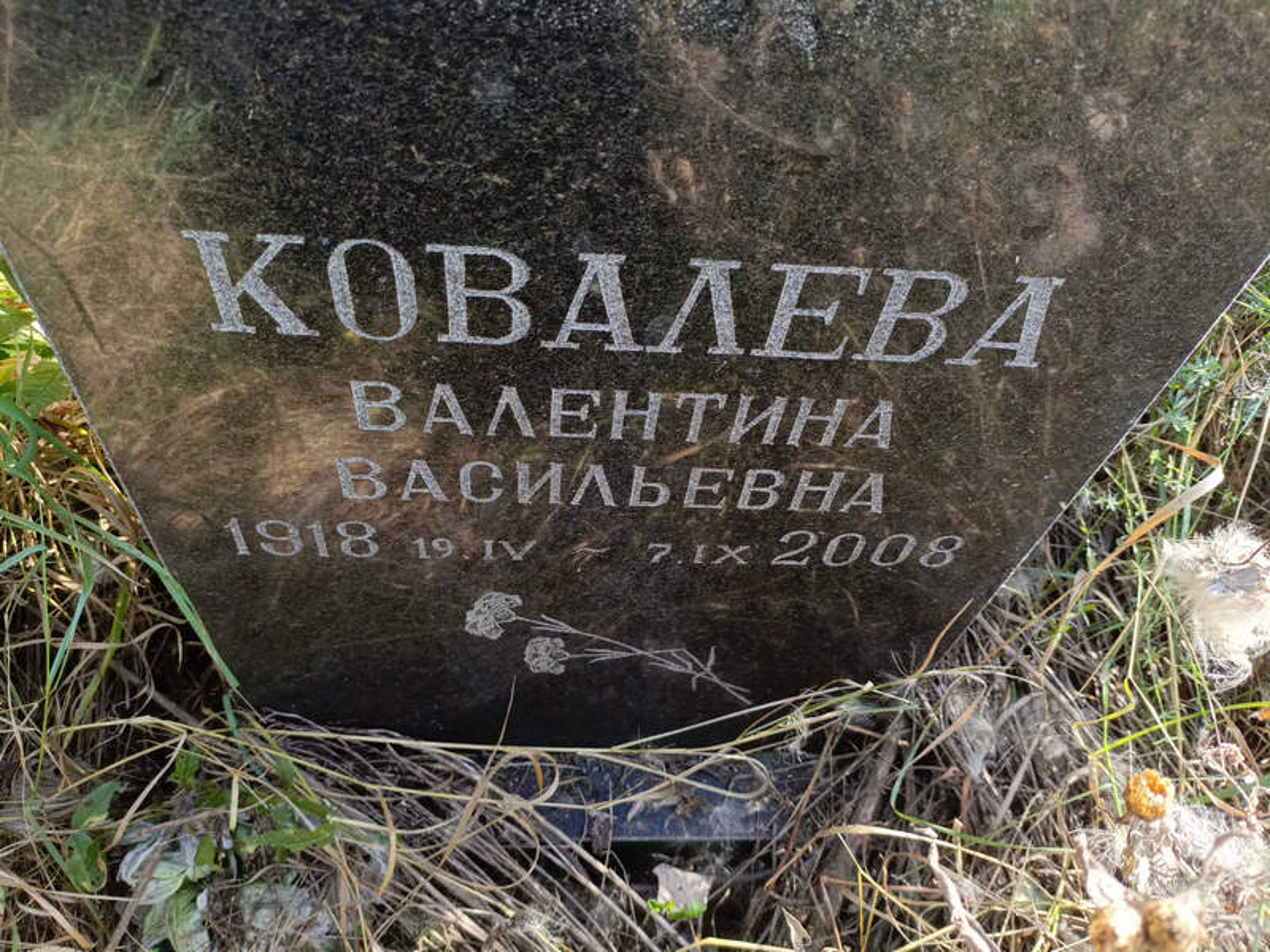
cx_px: 635
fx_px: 917
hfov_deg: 69.4
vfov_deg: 54.9
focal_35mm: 25
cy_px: 476
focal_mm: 4.76
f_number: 1.69
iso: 108
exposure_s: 1/104
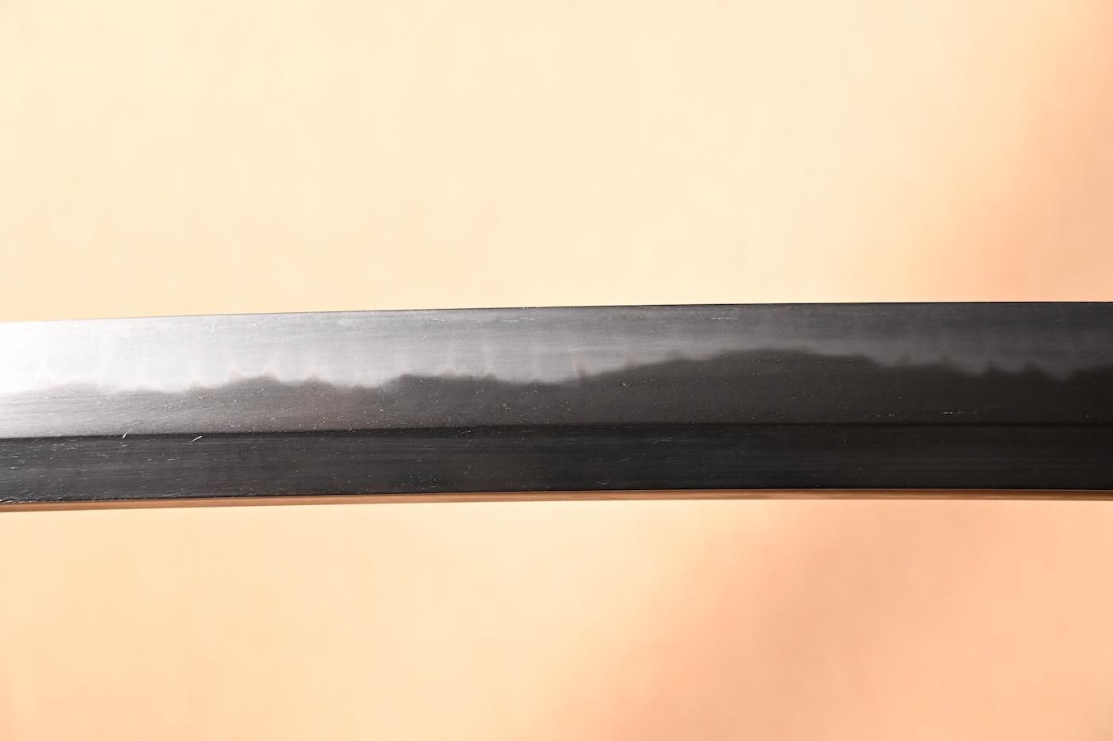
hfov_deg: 27.0
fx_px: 2318
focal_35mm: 75
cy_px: 370
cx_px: 556
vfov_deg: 18.2
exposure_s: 1/2
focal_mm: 50
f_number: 4.8
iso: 100
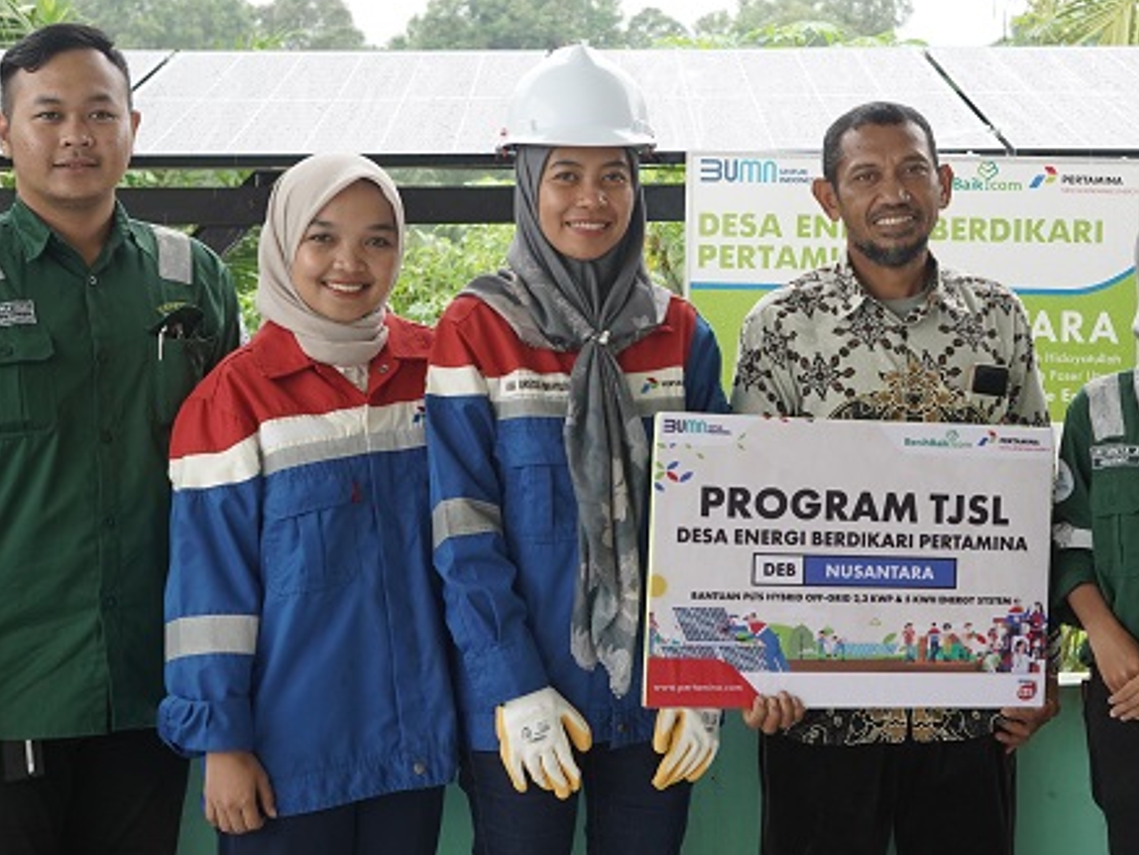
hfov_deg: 25.1
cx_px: 805
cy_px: 255
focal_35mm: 77
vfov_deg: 19.1
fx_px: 2534
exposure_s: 1/250
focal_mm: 50
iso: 1600
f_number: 6.3
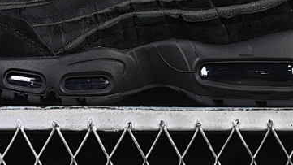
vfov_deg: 6.9
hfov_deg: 12.4
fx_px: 1352
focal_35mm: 174
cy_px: -28
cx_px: 137
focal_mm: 50
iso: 160
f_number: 6.3
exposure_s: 1/60
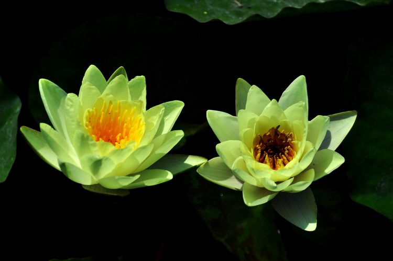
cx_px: 196
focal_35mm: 188
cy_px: 130
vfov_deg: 7.3
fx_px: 2045
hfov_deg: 11.0
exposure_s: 1/1250
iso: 200
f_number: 4.8
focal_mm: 125
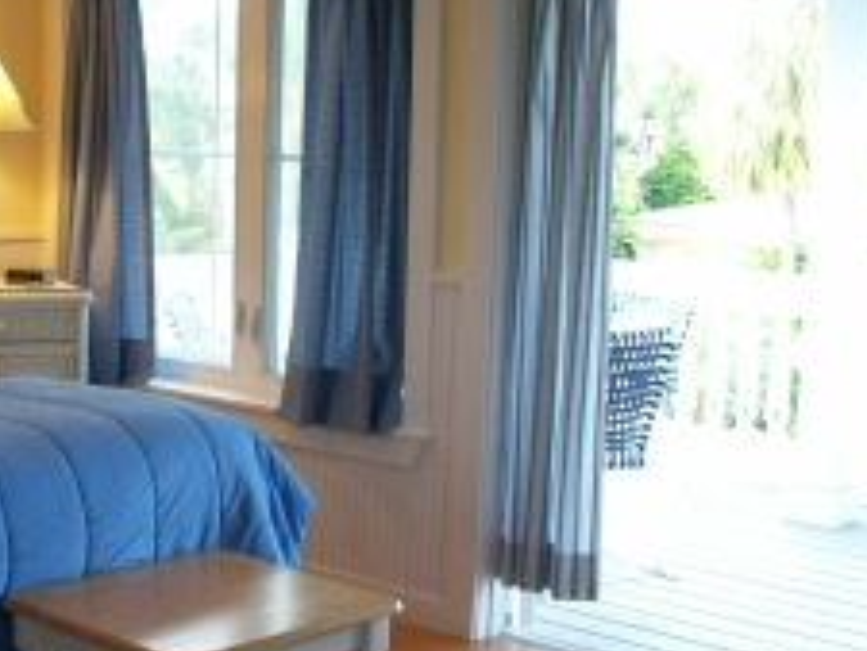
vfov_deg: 22.9
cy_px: 412
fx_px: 1604
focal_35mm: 64
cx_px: 204
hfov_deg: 29.7
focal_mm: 6
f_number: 2.7
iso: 160
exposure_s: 1/56.5
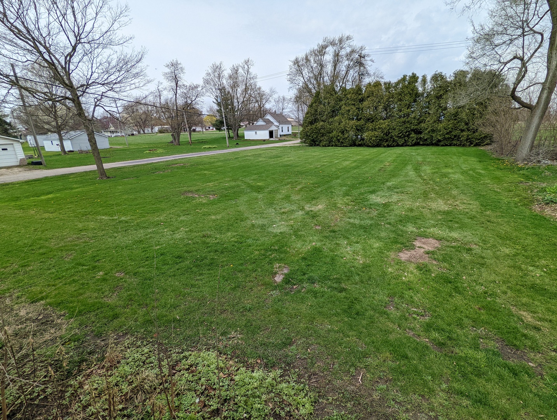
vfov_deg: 78.3
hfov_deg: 94.4
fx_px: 258
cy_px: 210
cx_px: 278
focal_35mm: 16
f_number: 2.2
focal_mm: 2.35
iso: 52
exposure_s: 1/1550
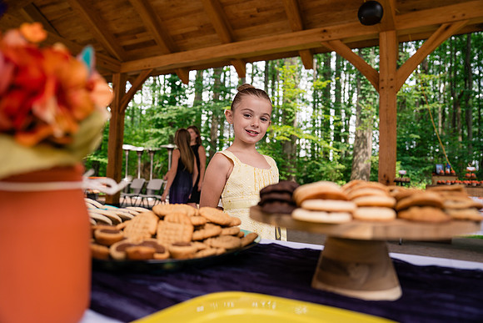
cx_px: 242
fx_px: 349
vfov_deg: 49.6
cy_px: 162
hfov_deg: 69.4
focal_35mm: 26
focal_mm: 26
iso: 250
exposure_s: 1/500
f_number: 2.8
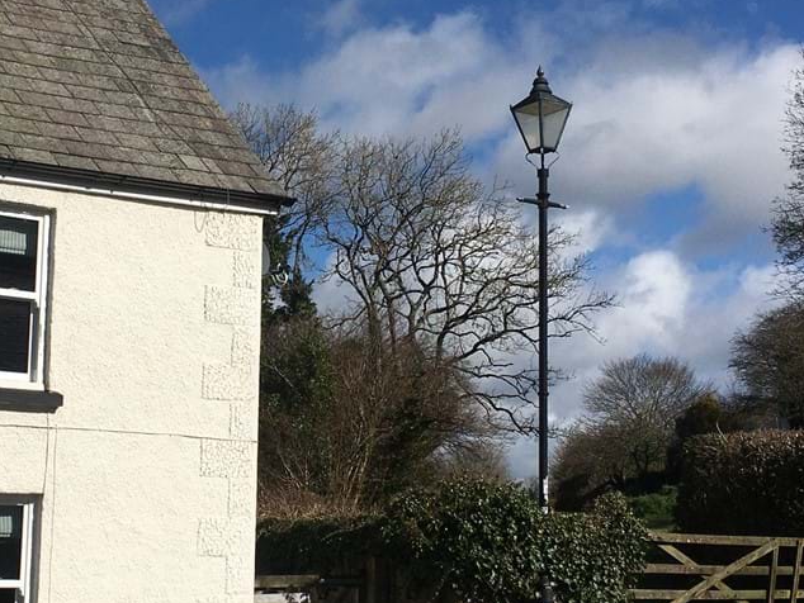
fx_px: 1487
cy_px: 312
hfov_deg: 30.1
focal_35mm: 64
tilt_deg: +8.6
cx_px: 275
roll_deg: -2.3
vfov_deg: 22.9
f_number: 2.2
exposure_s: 1/5128
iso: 25
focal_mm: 4.15
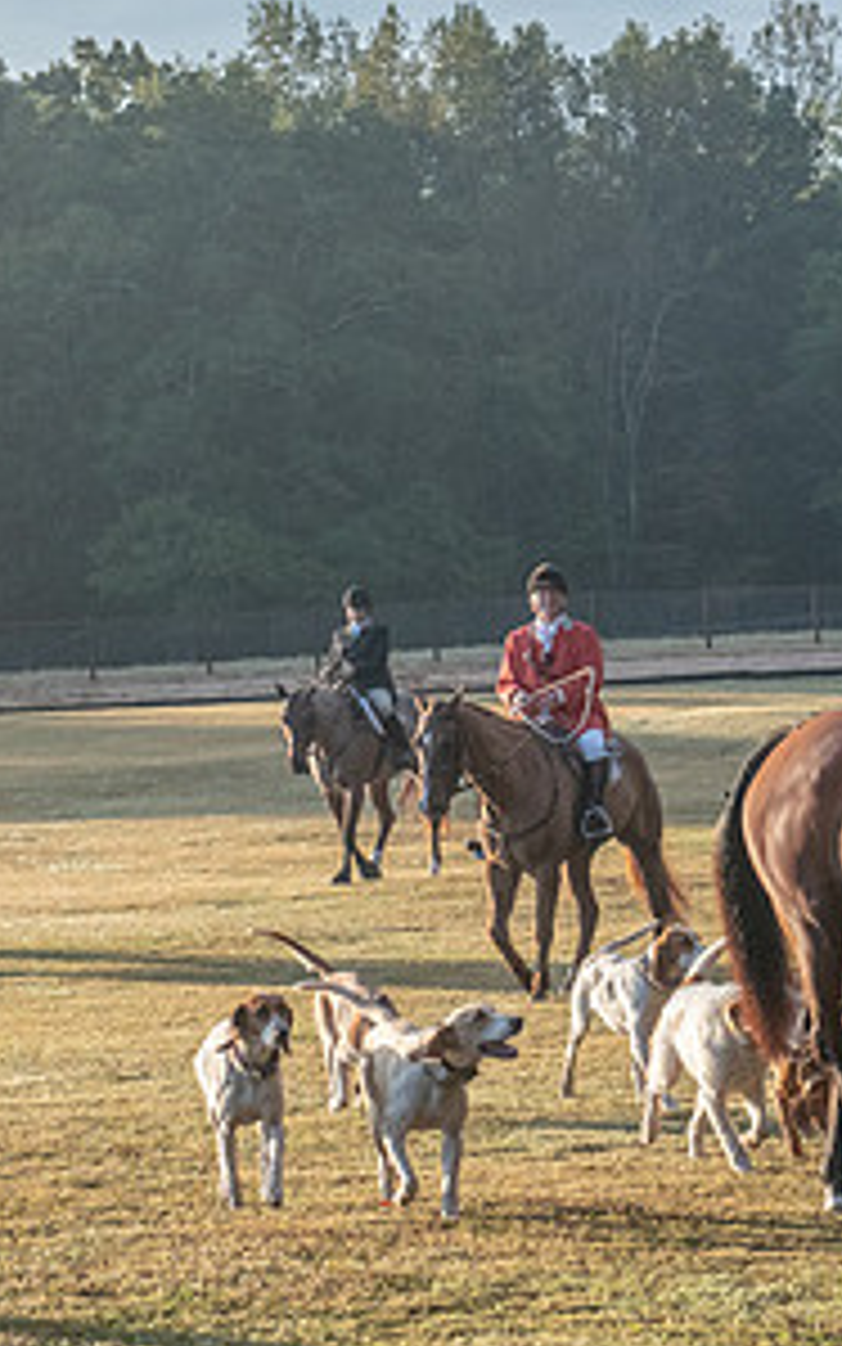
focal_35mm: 139
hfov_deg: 9.2
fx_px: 5101
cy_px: 725
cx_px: 1164
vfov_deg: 15.0
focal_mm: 58
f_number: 7.1
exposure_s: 1/1000
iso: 800
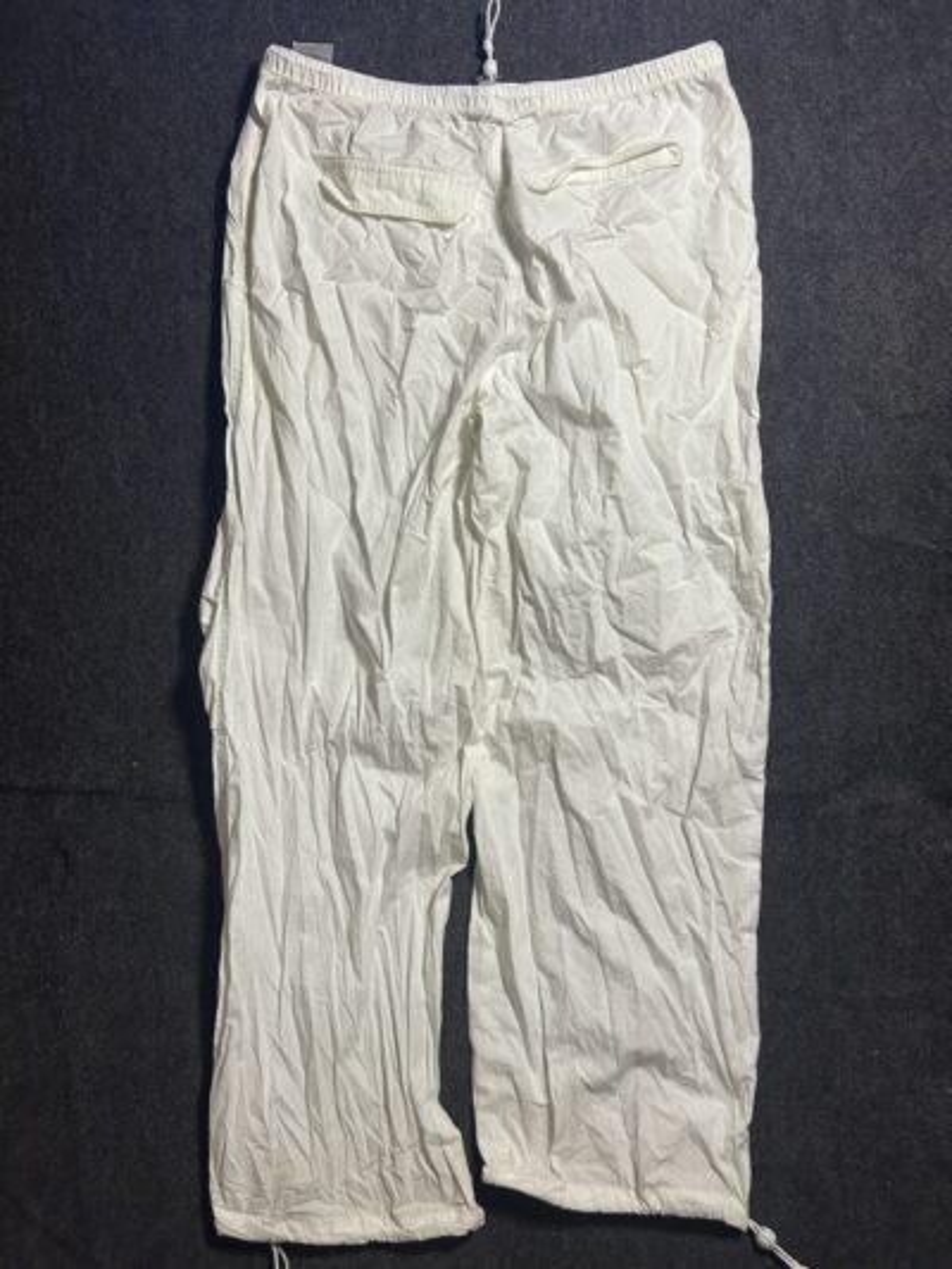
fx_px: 953
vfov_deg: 67.3
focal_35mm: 26
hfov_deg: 53.1
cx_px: 476
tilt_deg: -61.9
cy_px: 634
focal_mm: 5.7
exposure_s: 1/100
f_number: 1.5
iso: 125
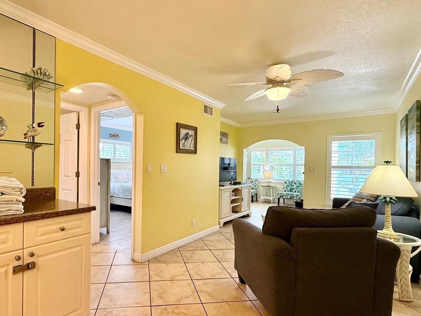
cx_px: 174
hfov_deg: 81.0
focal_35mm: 20
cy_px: 169
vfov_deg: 65.9
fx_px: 243
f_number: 2.2
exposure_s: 1/120
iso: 250
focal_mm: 2.22
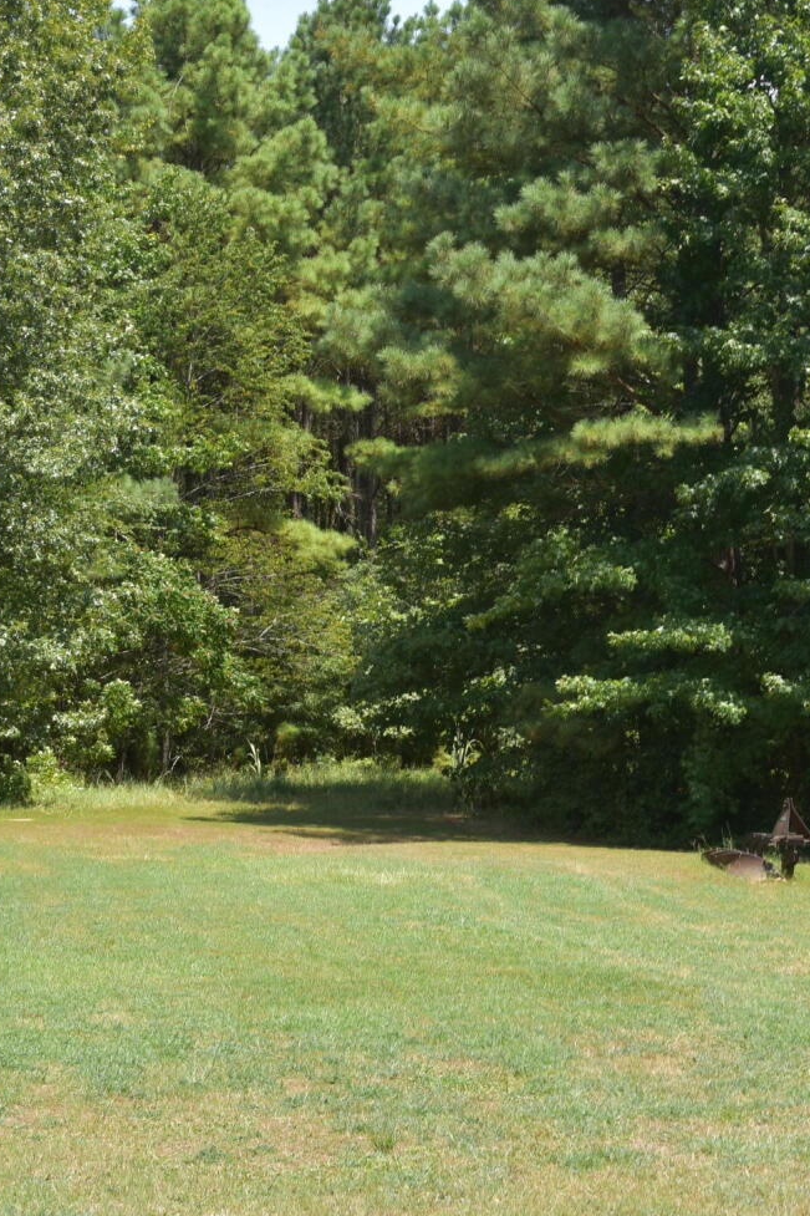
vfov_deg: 22.8
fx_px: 3005
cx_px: 475
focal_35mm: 89
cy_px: 489
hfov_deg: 15.3
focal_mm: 29
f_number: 6.3
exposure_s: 1/200
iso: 100
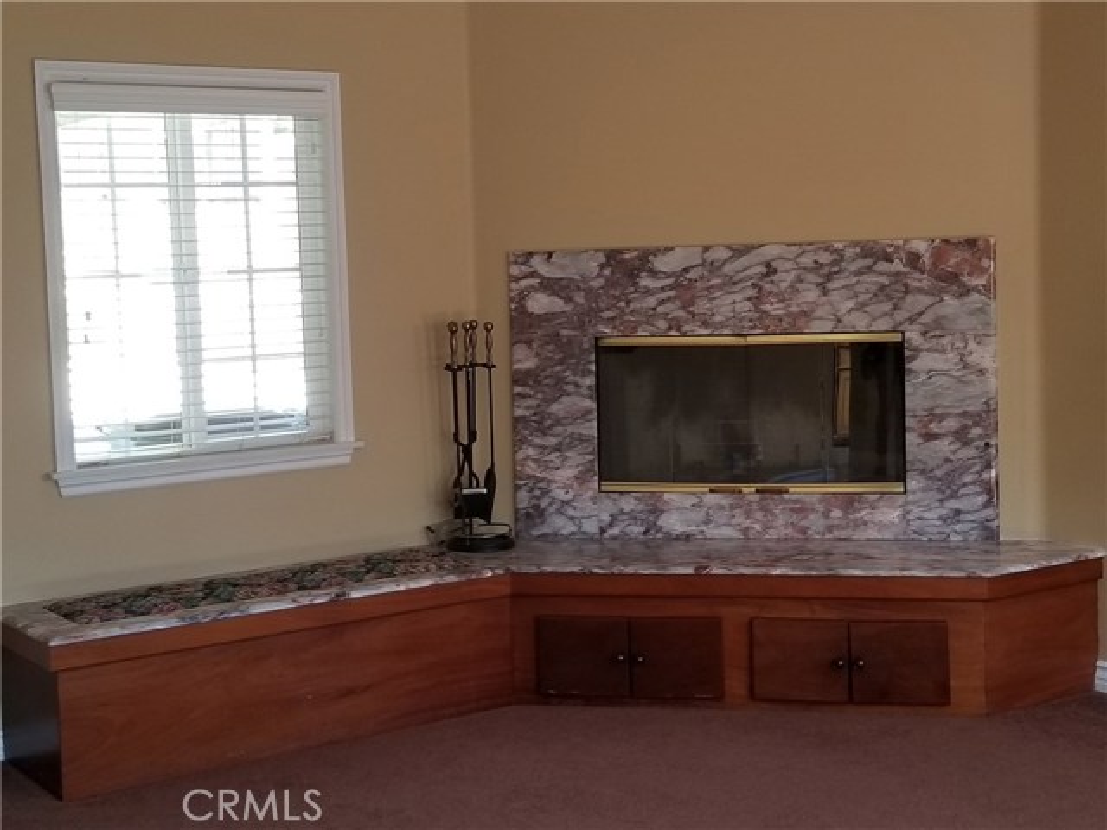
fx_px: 831
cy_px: 415
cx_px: 554
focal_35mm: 26
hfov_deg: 67.3
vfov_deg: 53.1
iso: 125
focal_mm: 4.25
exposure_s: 1/50
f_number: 1.7
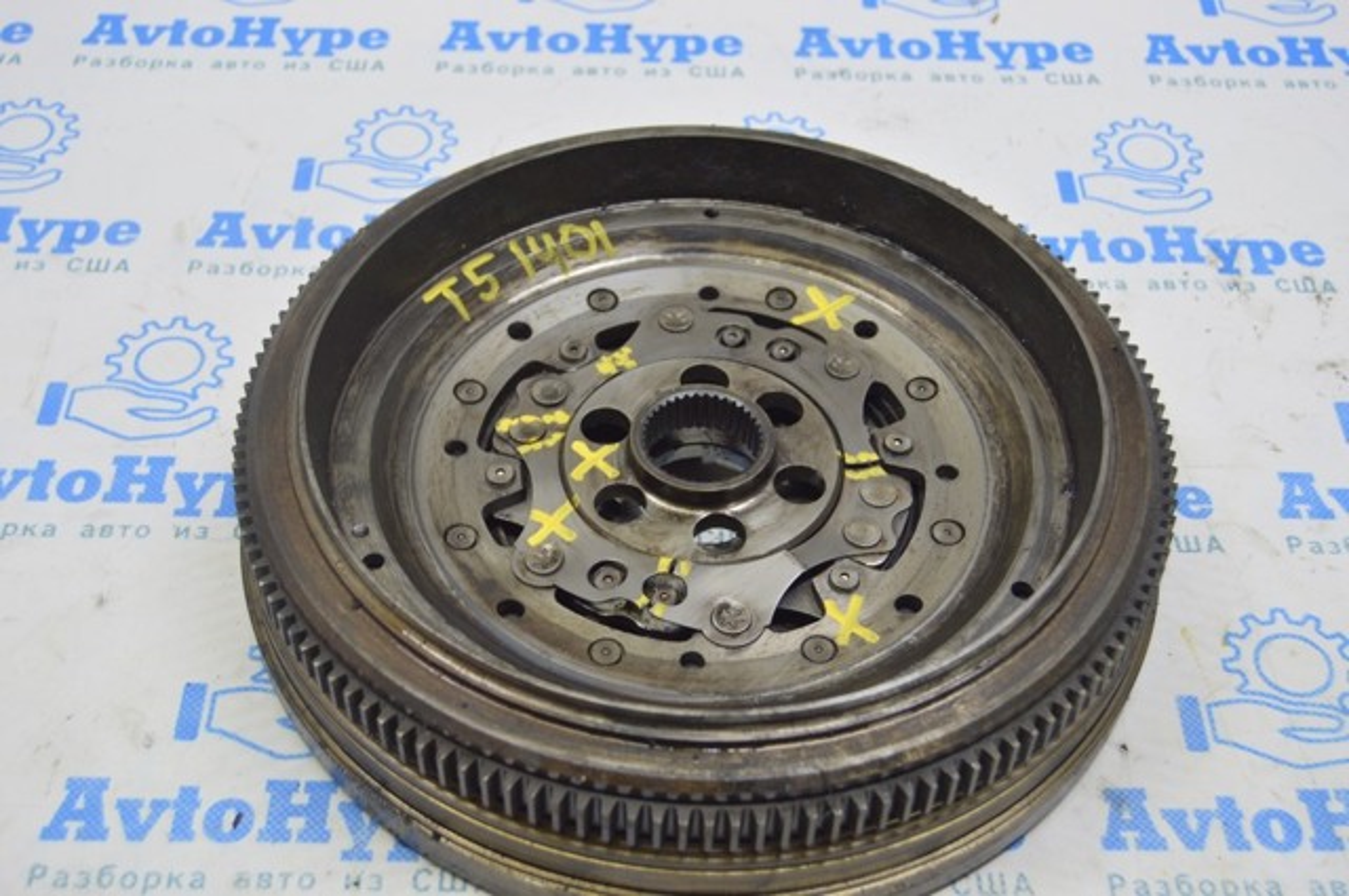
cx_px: 674
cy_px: 448
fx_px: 1740
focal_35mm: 46
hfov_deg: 42.4
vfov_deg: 28.9
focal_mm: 31
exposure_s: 1/20
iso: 400
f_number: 5.6
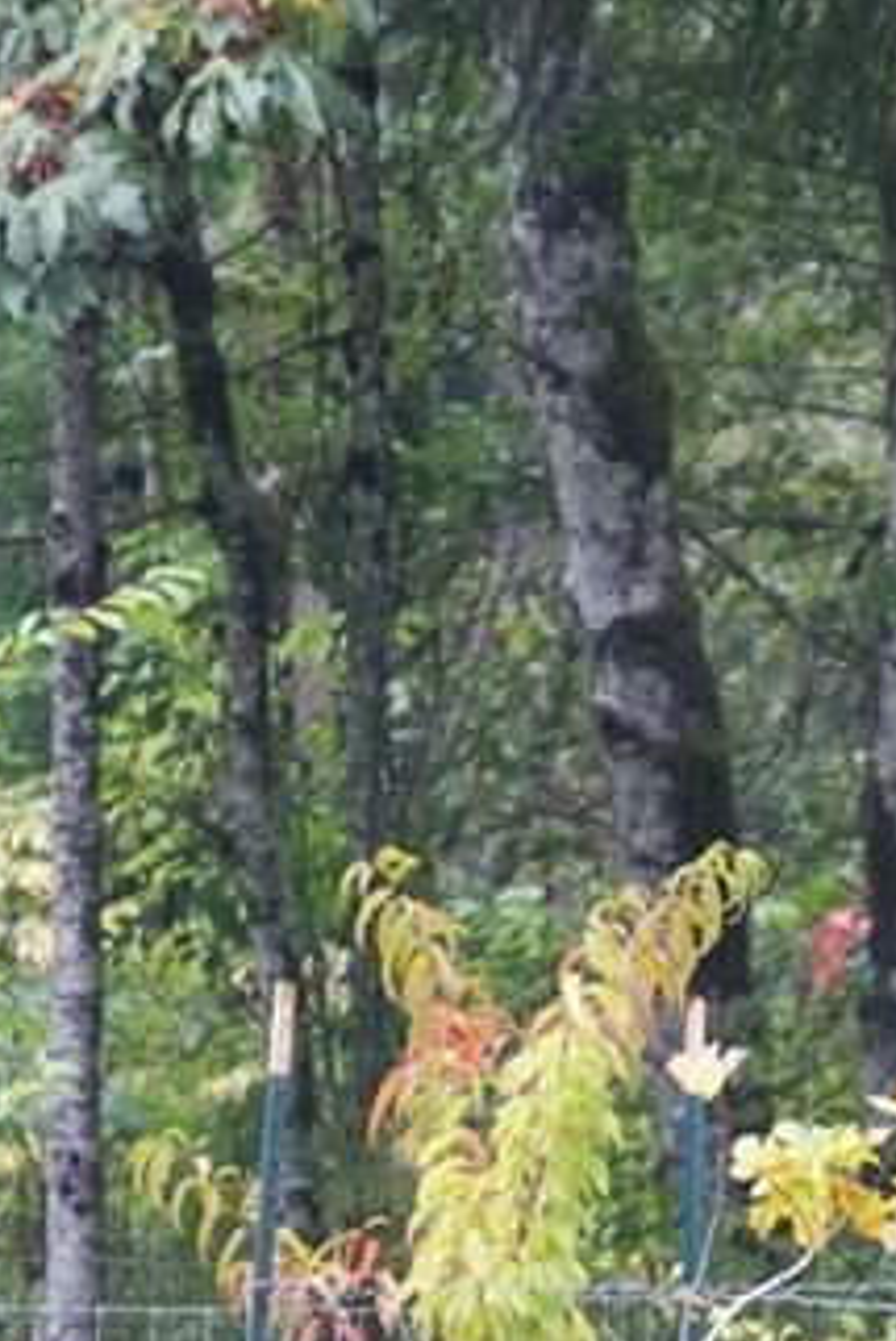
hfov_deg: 1.5
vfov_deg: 2.2
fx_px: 34855
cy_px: 937
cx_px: 208
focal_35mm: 935
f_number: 5.6
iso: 2500
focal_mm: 185
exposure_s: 1/500
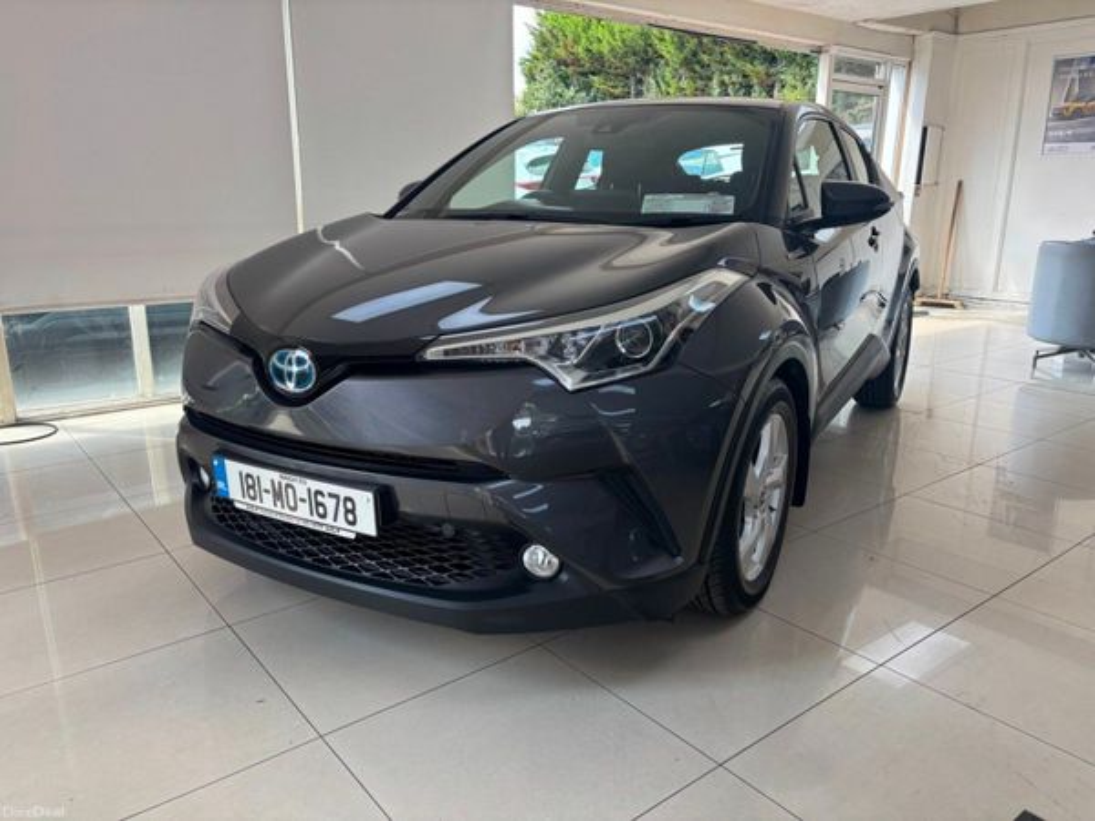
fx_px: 822
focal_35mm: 26
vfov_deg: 53.1
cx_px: 548
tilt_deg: -14.3
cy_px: 410
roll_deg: -0.1
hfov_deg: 67.3
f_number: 1.6
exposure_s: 1/152
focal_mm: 5.96
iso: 40
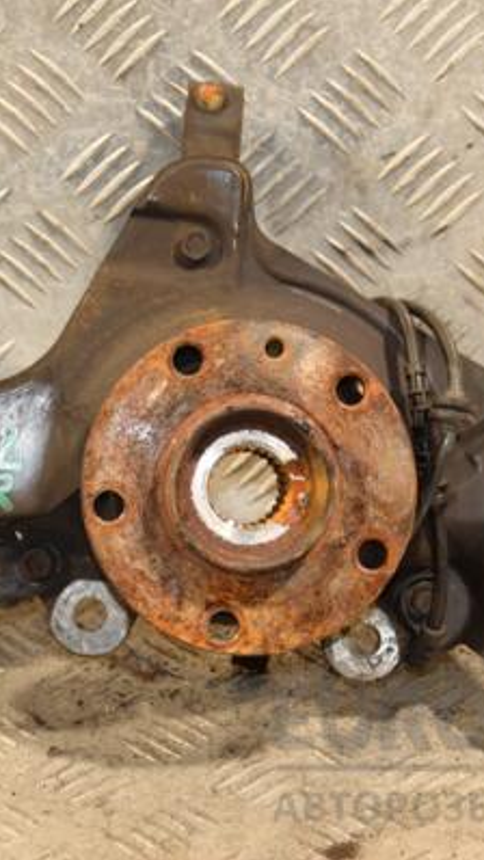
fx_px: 3352
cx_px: 231
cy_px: 430
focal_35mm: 147
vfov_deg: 14.6
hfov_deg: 8.3
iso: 800
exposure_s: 1/100
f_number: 5.3
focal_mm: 62
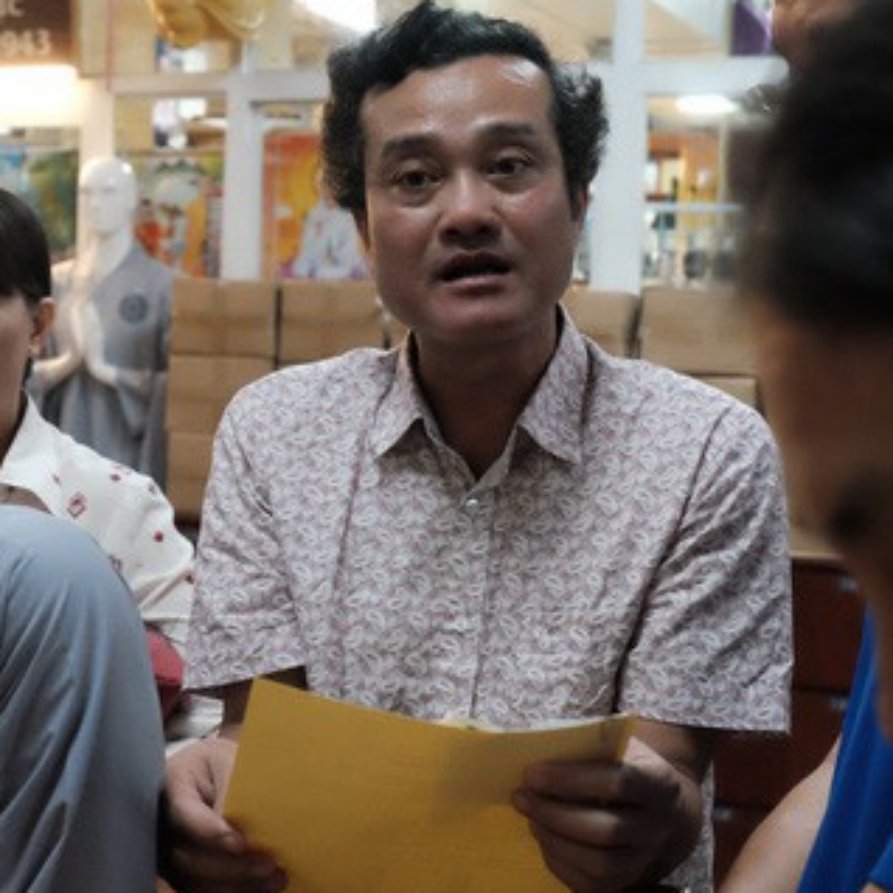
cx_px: 452
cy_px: 402
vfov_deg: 25.7
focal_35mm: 67
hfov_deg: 25.7
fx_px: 1955
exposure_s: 1/60
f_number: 4
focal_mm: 25.4
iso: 6400
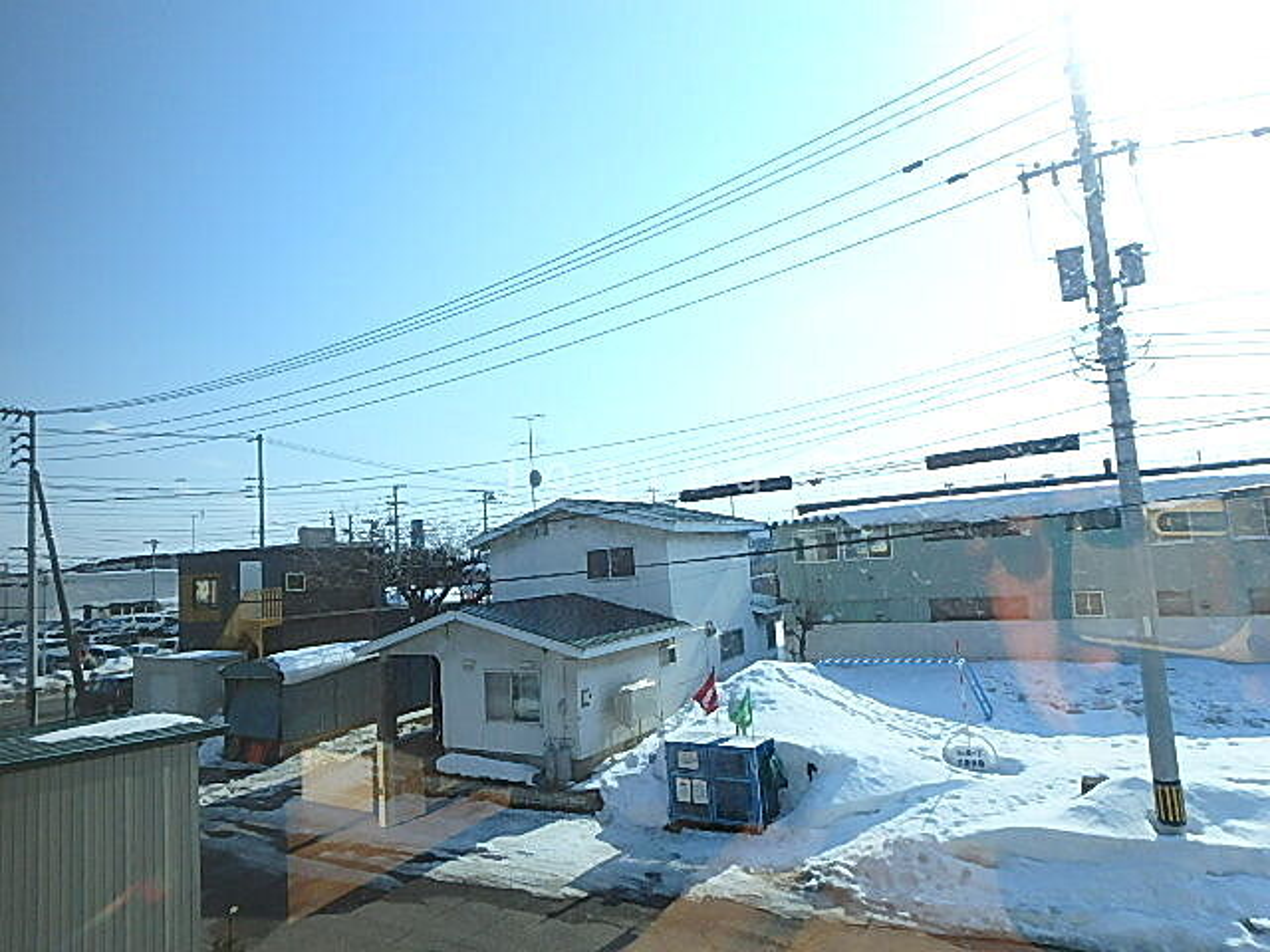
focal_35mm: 21
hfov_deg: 79.0
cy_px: 476
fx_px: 770
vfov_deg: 63.4
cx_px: 635
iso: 125
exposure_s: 1/400
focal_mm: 3.7
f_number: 6
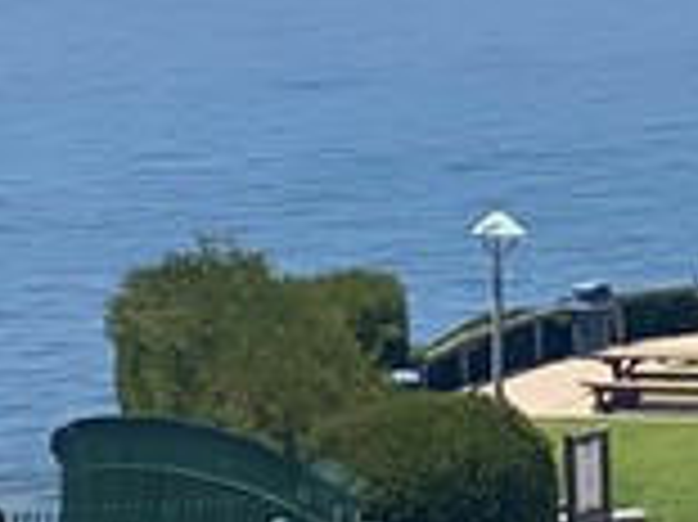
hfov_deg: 5.7
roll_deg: +0.3
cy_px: -112
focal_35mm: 343
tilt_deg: -2.2
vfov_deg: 4.3
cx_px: 1076
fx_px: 6911
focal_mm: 6
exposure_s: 1/2179
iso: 20
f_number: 2
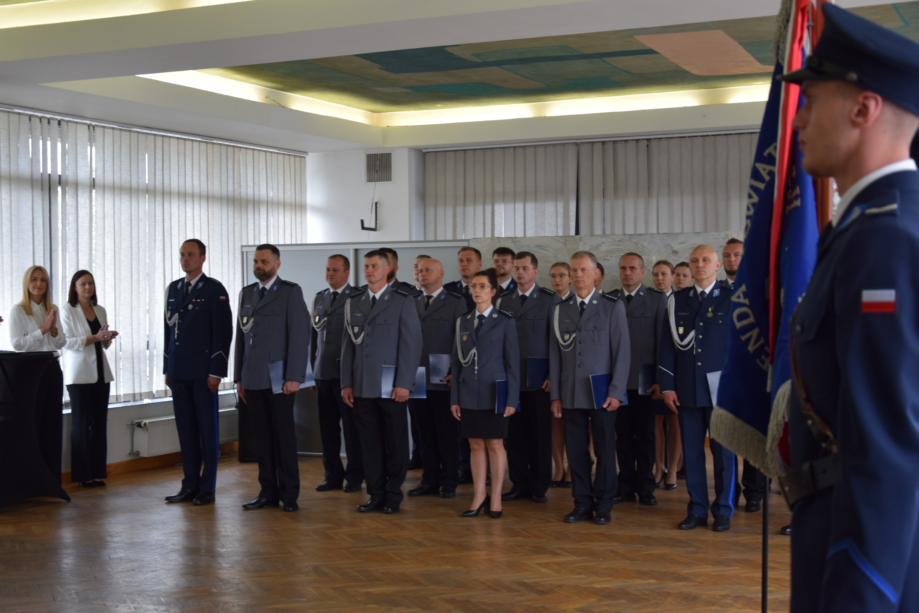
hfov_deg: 37.8
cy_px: 306
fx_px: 1340
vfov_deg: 25.8
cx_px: 460
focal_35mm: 52
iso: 640
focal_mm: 35
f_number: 4.5
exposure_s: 1/60
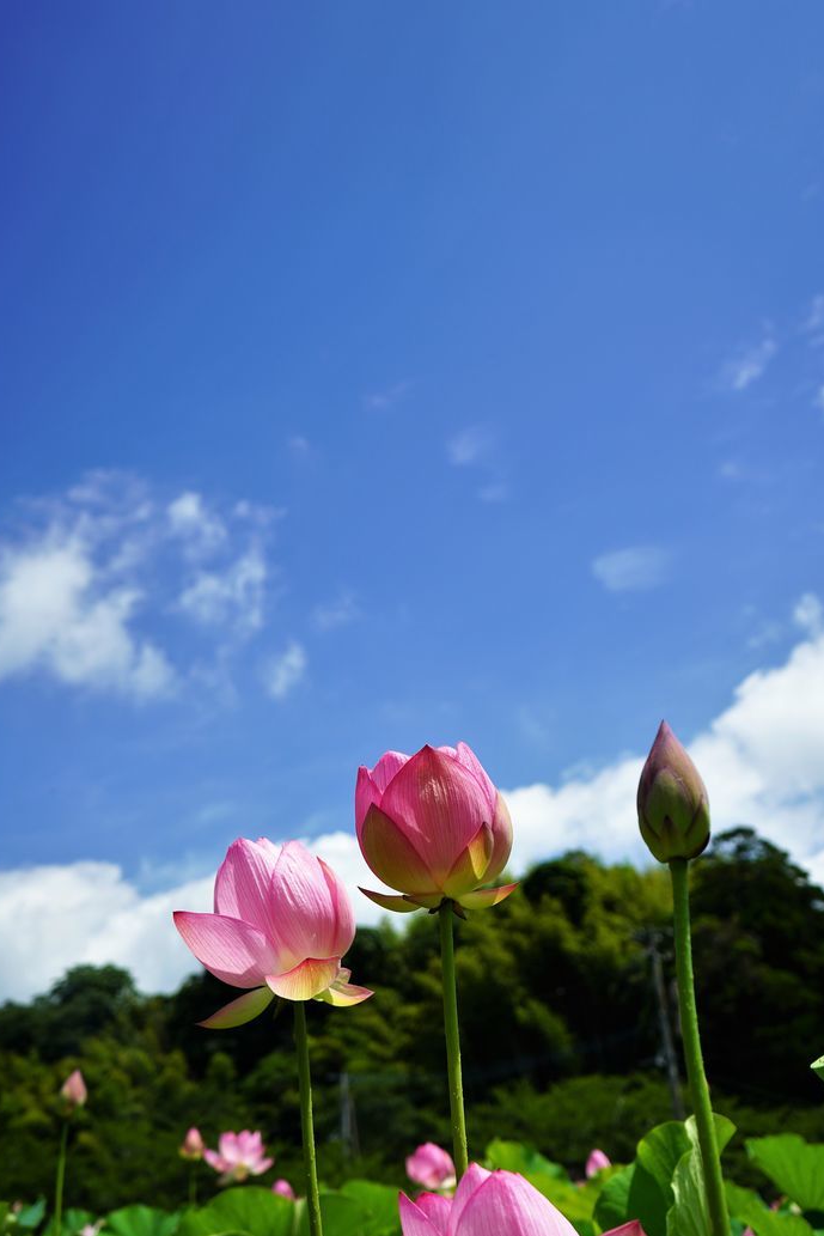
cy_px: 680
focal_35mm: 36
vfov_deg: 53.0
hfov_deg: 36.9
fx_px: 1235
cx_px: 425
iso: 100
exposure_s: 1/1600
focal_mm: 31
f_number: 4.5
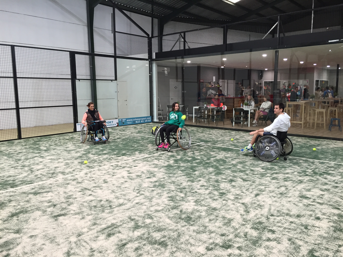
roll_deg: -0.3
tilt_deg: -7.2
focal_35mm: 29
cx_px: 172
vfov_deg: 48.2
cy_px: 128
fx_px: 287
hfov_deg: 61.7
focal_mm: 4.15
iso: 64
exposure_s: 1/33
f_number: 2.2
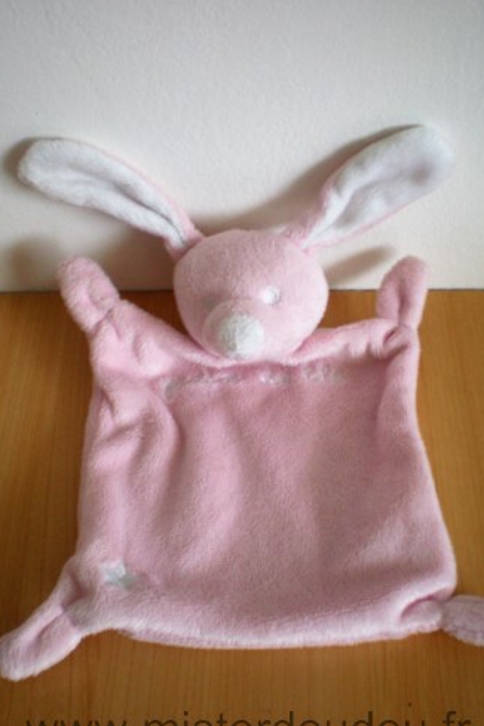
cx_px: 246
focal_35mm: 42
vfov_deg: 46.4
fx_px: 847
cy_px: 373
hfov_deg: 31.9
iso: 200
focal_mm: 6.3
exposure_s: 1/21.5
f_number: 3.1
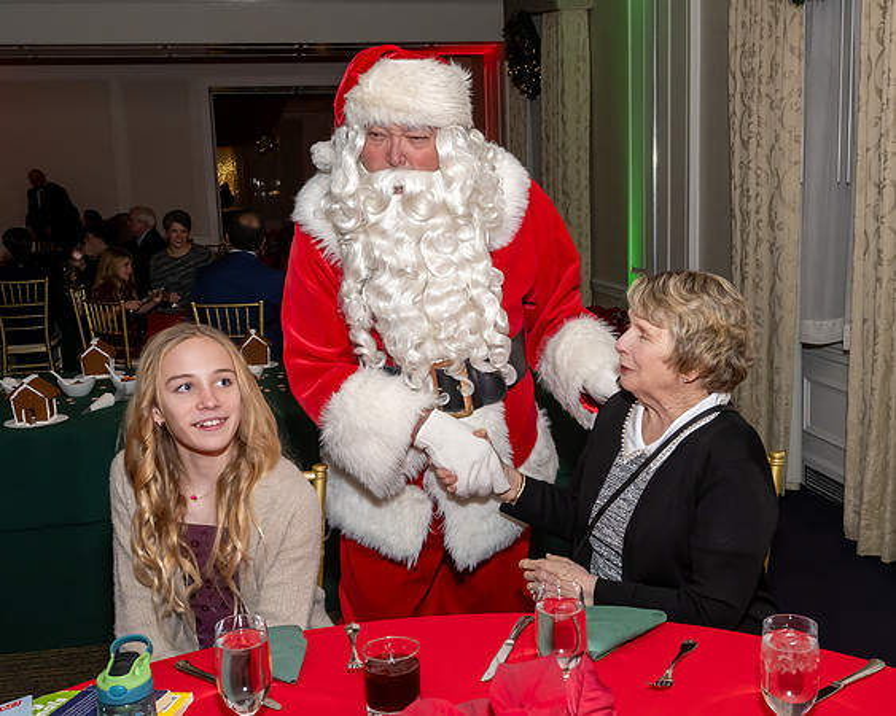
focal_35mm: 41
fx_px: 1083
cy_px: 377
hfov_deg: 44.9
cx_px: 498
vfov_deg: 36.6
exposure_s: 1/250
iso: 500
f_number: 7.1
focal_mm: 22
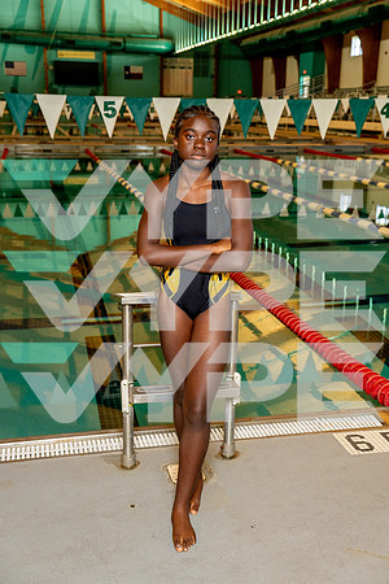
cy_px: 292
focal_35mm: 44
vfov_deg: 44.5
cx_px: 194
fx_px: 713
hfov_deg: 30.5
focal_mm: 44
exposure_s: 1/250
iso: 1600
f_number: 4
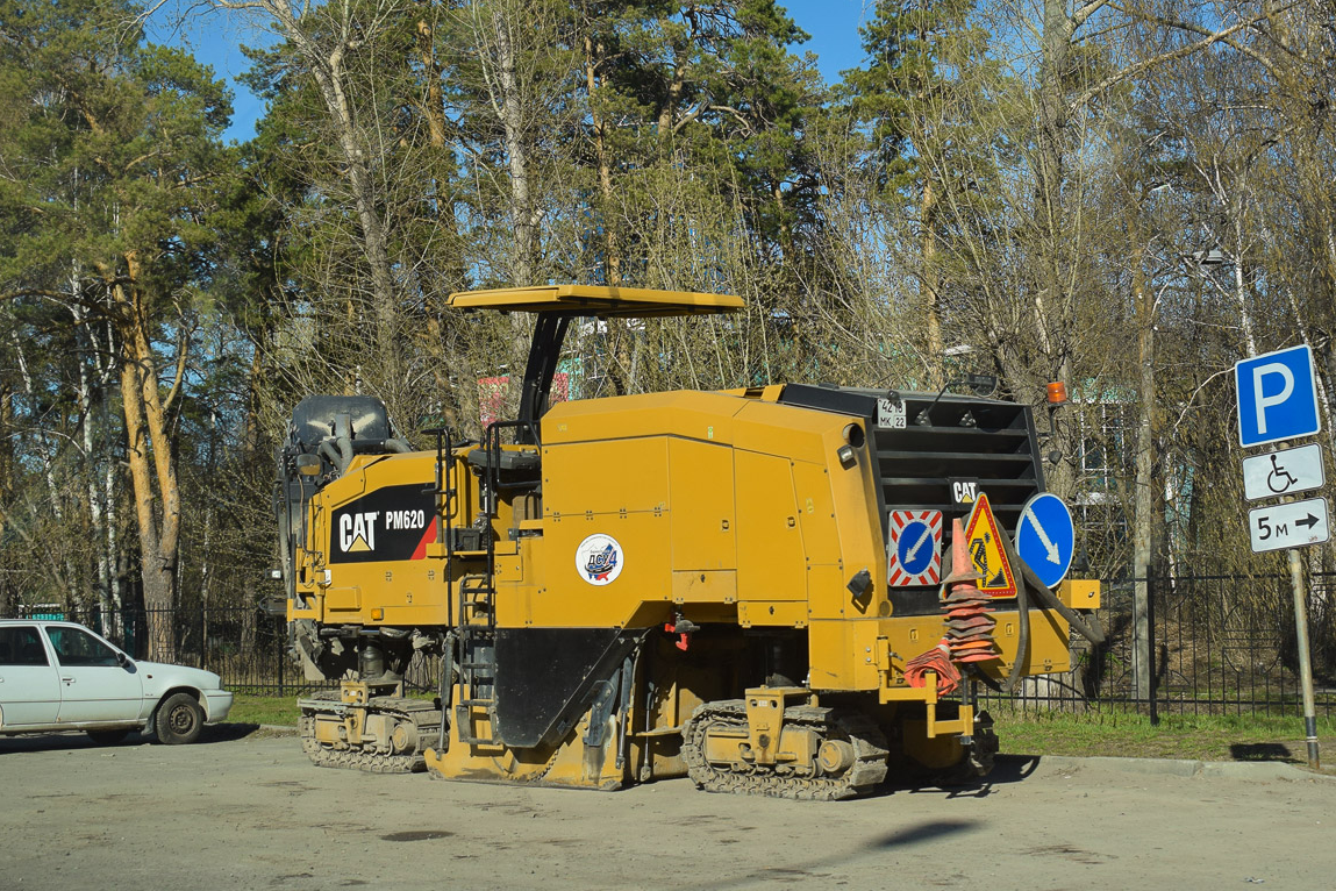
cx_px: 685
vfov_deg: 28.6
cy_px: 444
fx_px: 1744
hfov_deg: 41.9
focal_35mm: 47
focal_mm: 30
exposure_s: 1/1000
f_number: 5.6
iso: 200
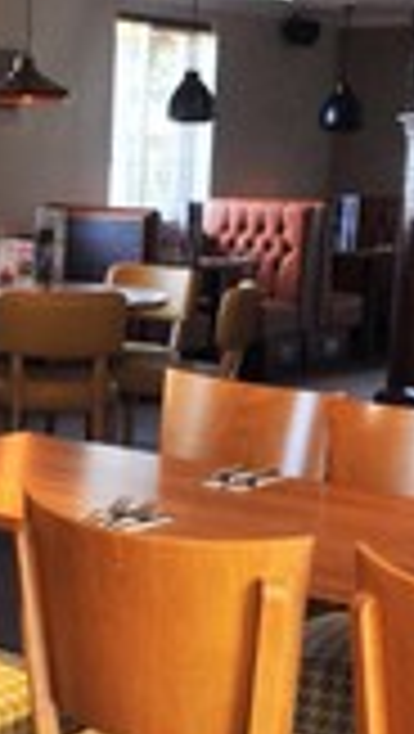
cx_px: -256
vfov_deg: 26.8
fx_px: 1538
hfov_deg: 14.1
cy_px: 399
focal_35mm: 79
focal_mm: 24
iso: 1600
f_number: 4
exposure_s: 1/125
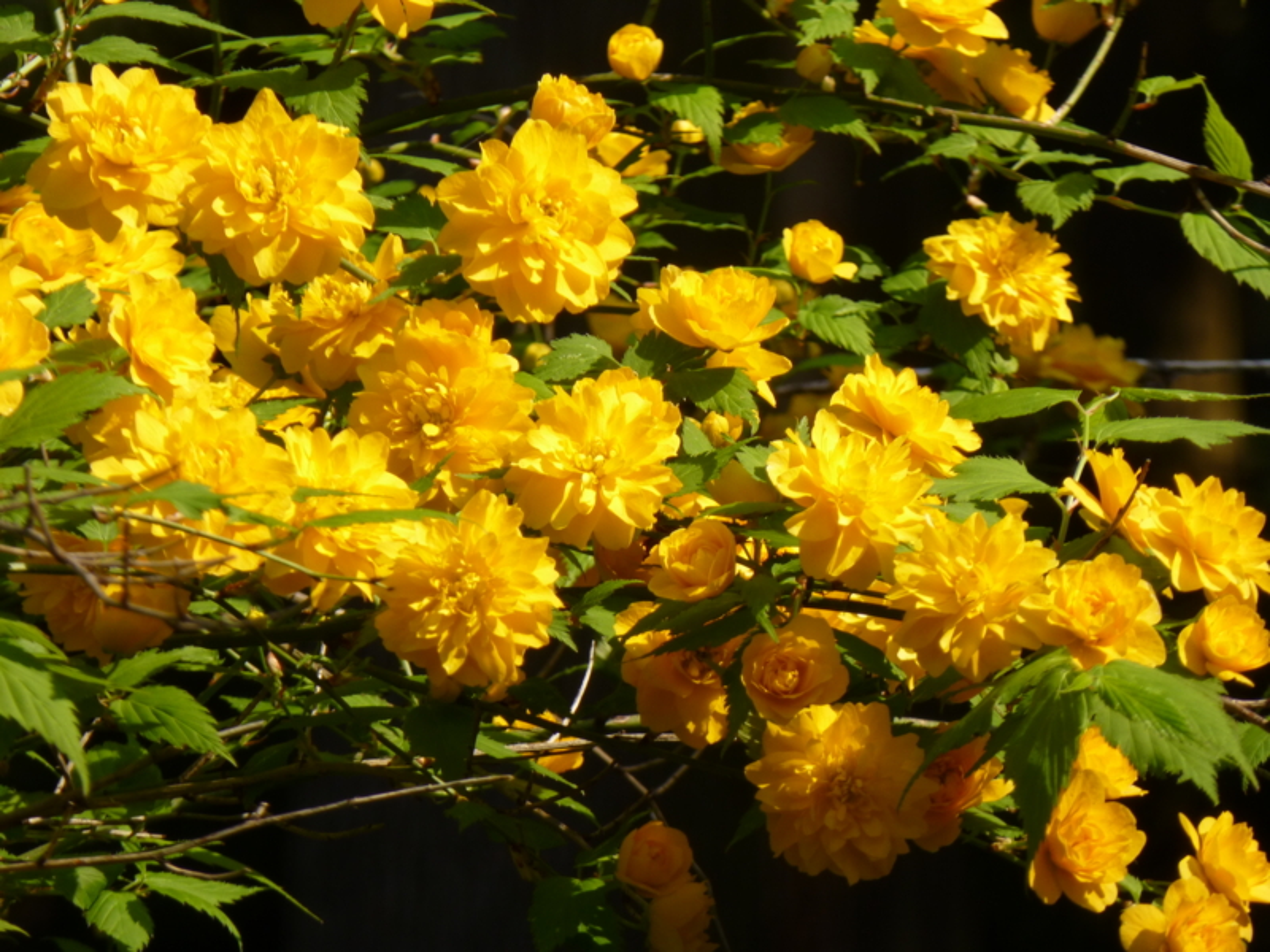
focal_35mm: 480
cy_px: 476
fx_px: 17610
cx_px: 635
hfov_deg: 4.1
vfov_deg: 3.1
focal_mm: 86
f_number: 6.4
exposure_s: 1/125
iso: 100
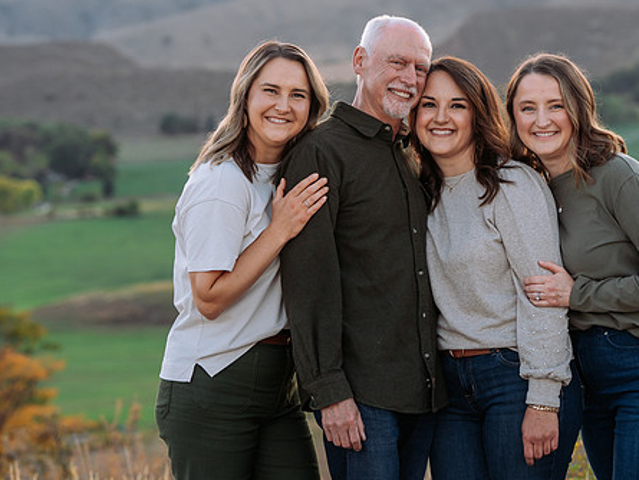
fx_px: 2733
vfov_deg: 10.0
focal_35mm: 148
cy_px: 196
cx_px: 391
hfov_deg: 13.3
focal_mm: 105
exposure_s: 1/160
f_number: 4.5
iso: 500
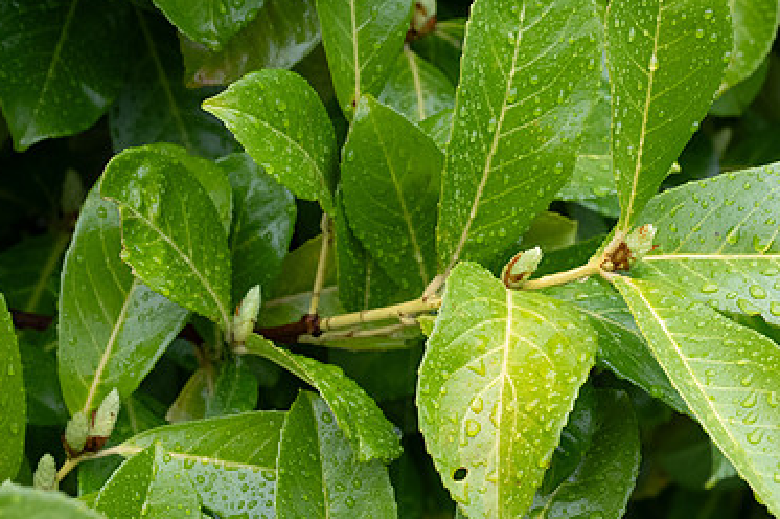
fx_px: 2360
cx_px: 575
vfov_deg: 12.5
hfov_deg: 18.7
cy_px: 227
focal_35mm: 109
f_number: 9
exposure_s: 1/80
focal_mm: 70
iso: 1000
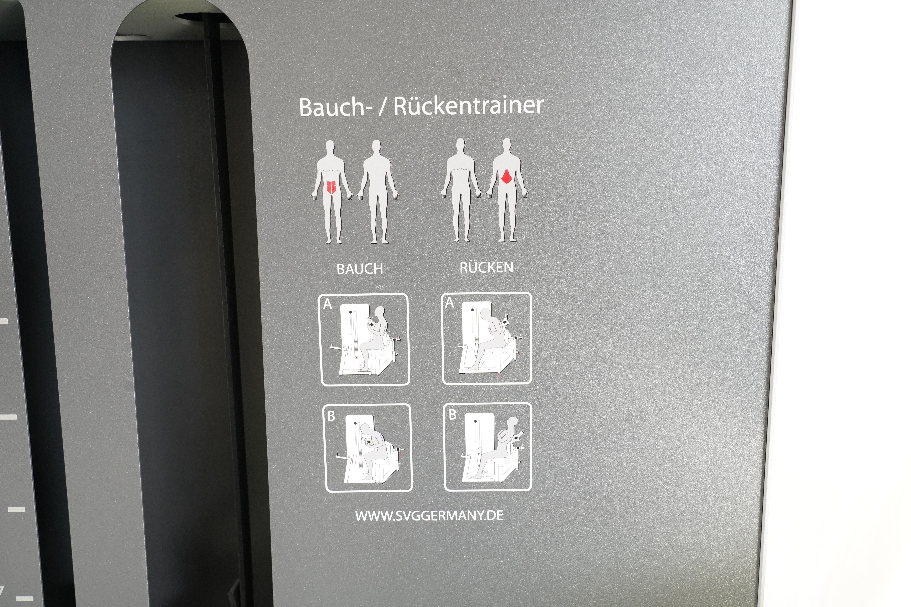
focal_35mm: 31
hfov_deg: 60.3
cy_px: 304
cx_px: 456
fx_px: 784
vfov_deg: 42.3
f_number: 7.1
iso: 5000
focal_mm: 31
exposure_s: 1/100
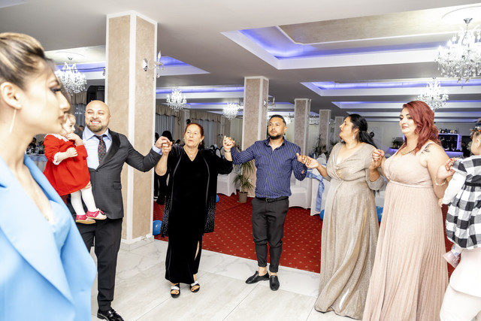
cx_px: 240
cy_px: 160
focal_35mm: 24
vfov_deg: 53.2
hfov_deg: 73.7
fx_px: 321
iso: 1600
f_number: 2.8
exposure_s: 1/160
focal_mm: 16
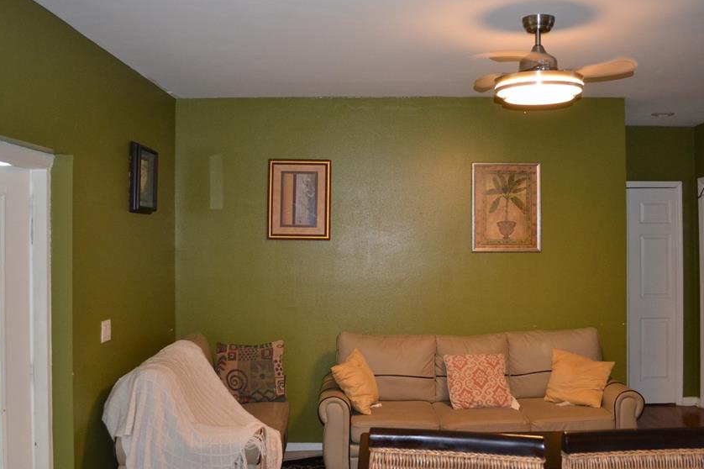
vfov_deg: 39.9
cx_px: 369
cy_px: 218
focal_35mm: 33
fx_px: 645
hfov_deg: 57.2
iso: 1400
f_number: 3.5
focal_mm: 18
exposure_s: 1/60
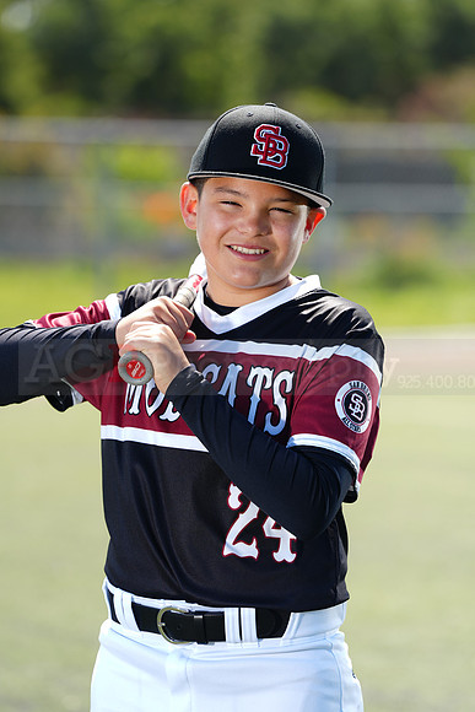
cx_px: 238
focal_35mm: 200
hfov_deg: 6.9
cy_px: 356
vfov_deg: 10.3
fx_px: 3956
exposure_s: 1/250
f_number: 4.5
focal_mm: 200
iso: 64
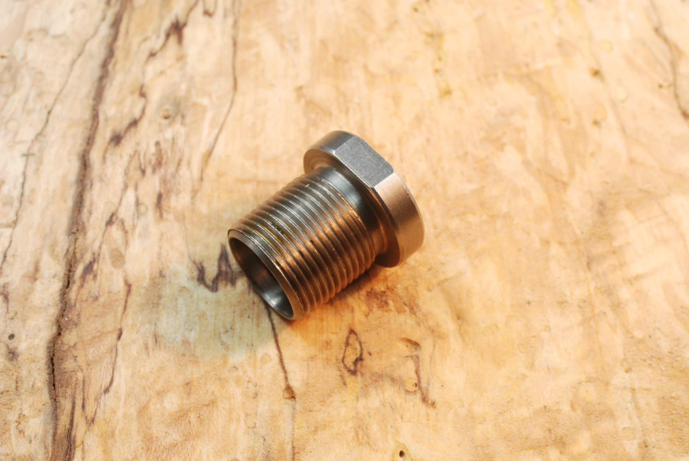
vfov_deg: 22.7
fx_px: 1150
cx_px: 344
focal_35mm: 60
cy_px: 230
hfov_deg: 33.4
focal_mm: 40
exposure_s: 1/10
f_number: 22
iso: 200
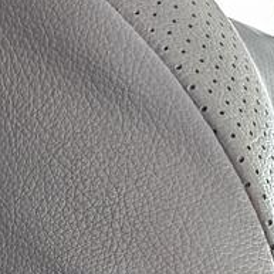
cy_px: 437
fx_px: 681
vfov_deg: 19.2
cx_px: 85
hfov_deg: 22.6
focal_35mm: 76
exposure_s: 1/100
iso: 1000
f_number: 1.7
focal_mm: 6.3
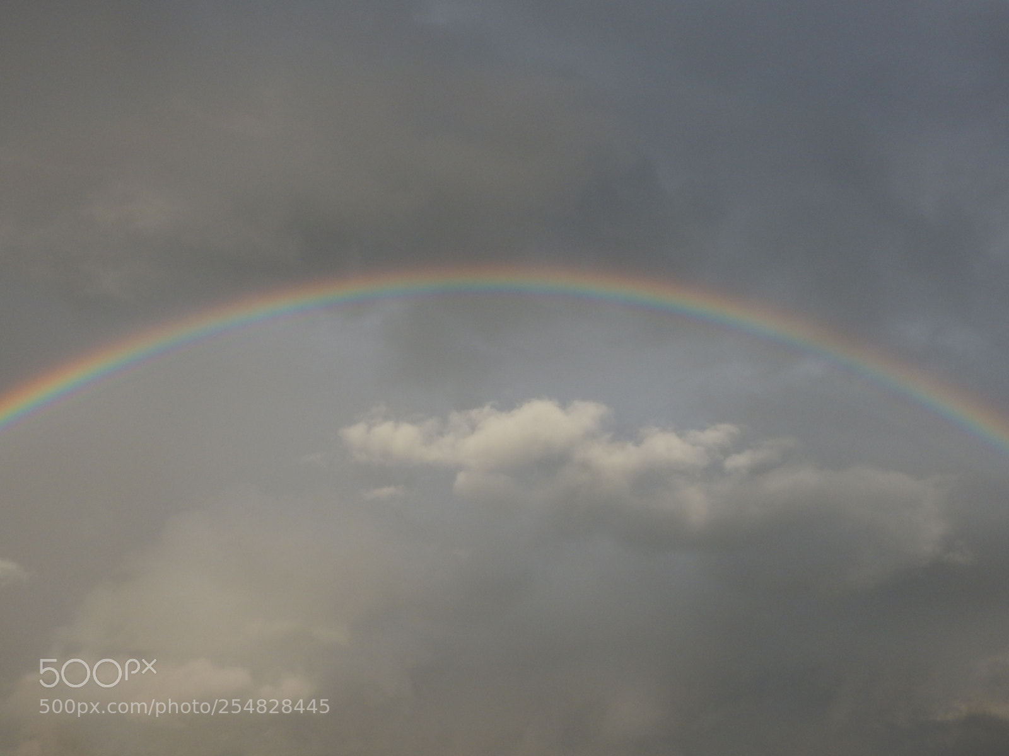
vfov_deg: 41.8
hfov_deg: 54.0
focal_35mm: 34
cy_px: 378
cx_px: 504
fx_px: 991
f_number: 3.3
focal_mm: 6.1
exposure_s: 1/800
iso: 125
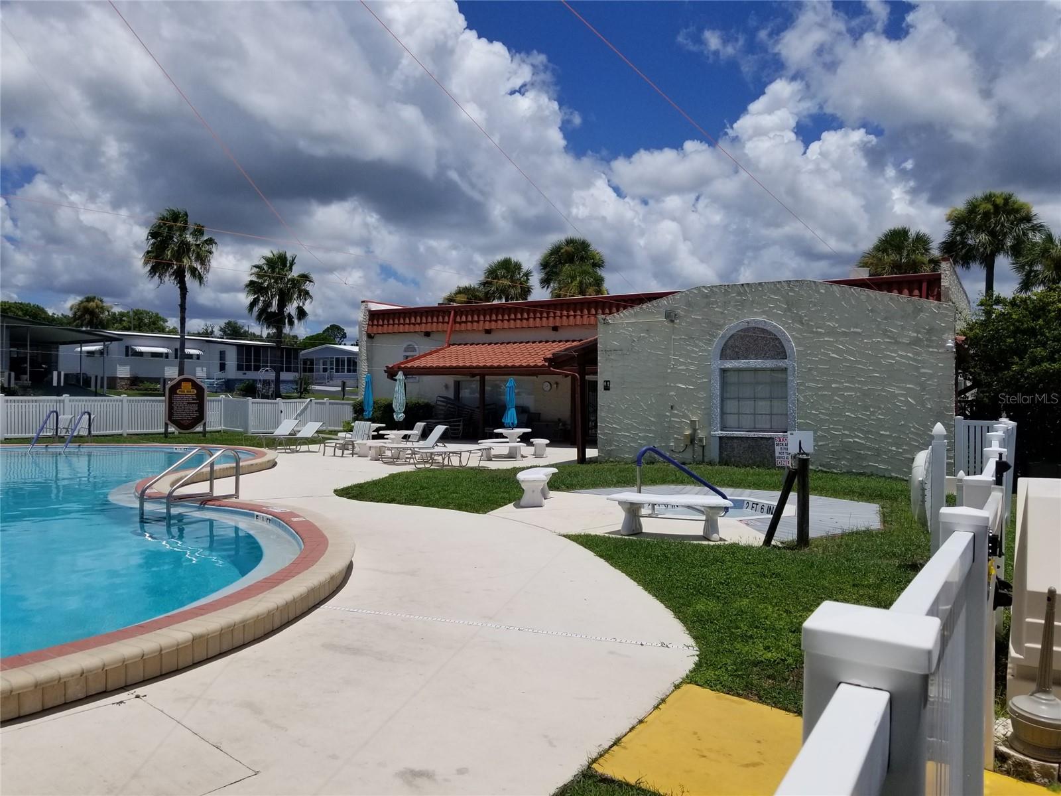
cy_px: 398
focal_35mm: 26
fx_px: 797
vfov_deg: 53.1
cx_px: 530
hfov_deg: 67.3
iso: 50
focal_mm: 4.25
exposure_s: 1/7440
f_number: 1.7
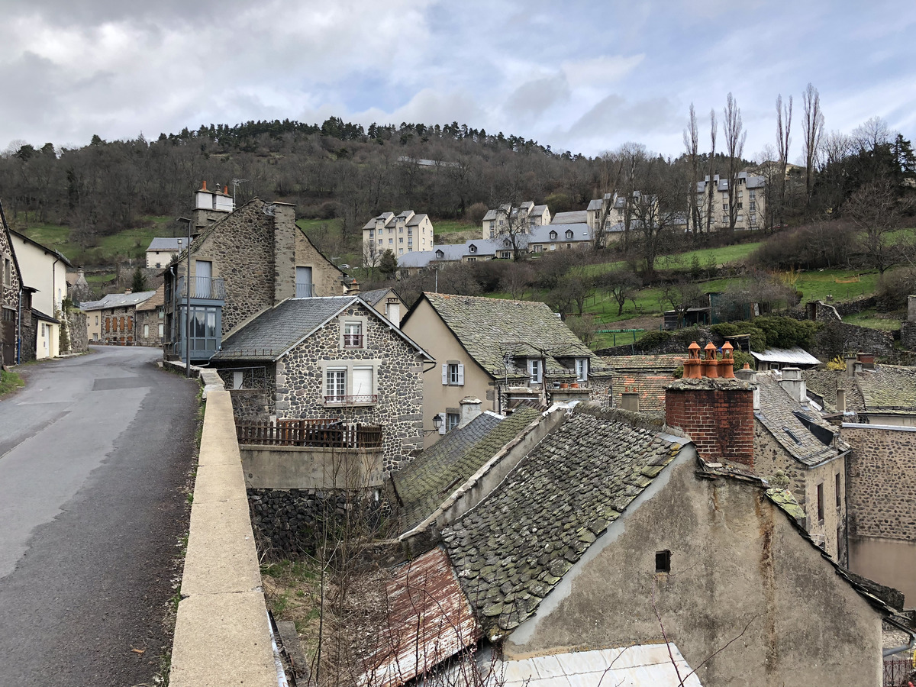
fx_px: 741
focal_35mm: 28
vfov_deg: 49.7
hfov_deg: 63.4
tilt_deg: +2.4
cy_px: 344
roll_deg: +1.3
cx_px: 458
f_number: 1.8
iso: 20
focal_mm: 4
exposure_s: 1/762
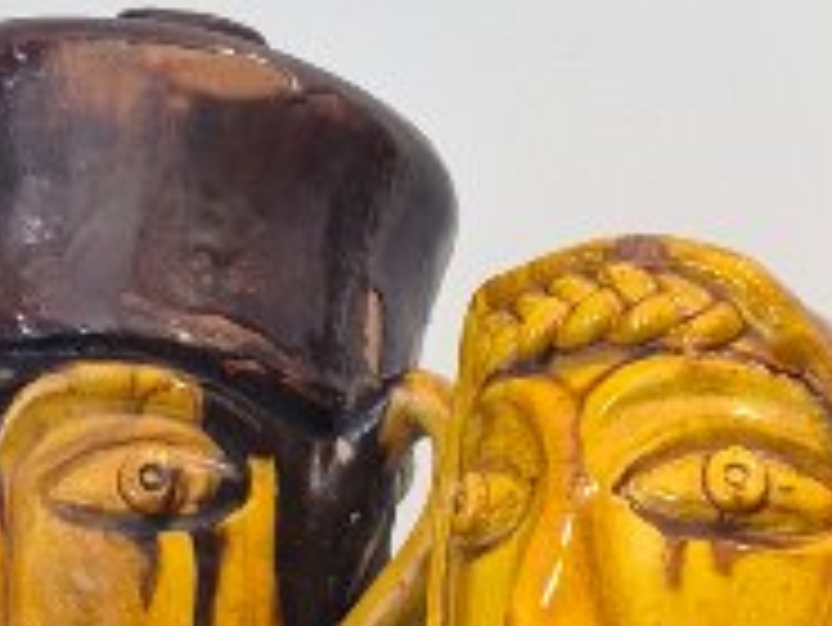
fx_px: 3584
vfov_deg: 9.2
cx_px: 670
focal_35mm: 149
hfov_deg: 13.2
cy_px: 1333
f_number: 1.8
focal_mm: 5.4
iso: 100
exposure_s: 1/100
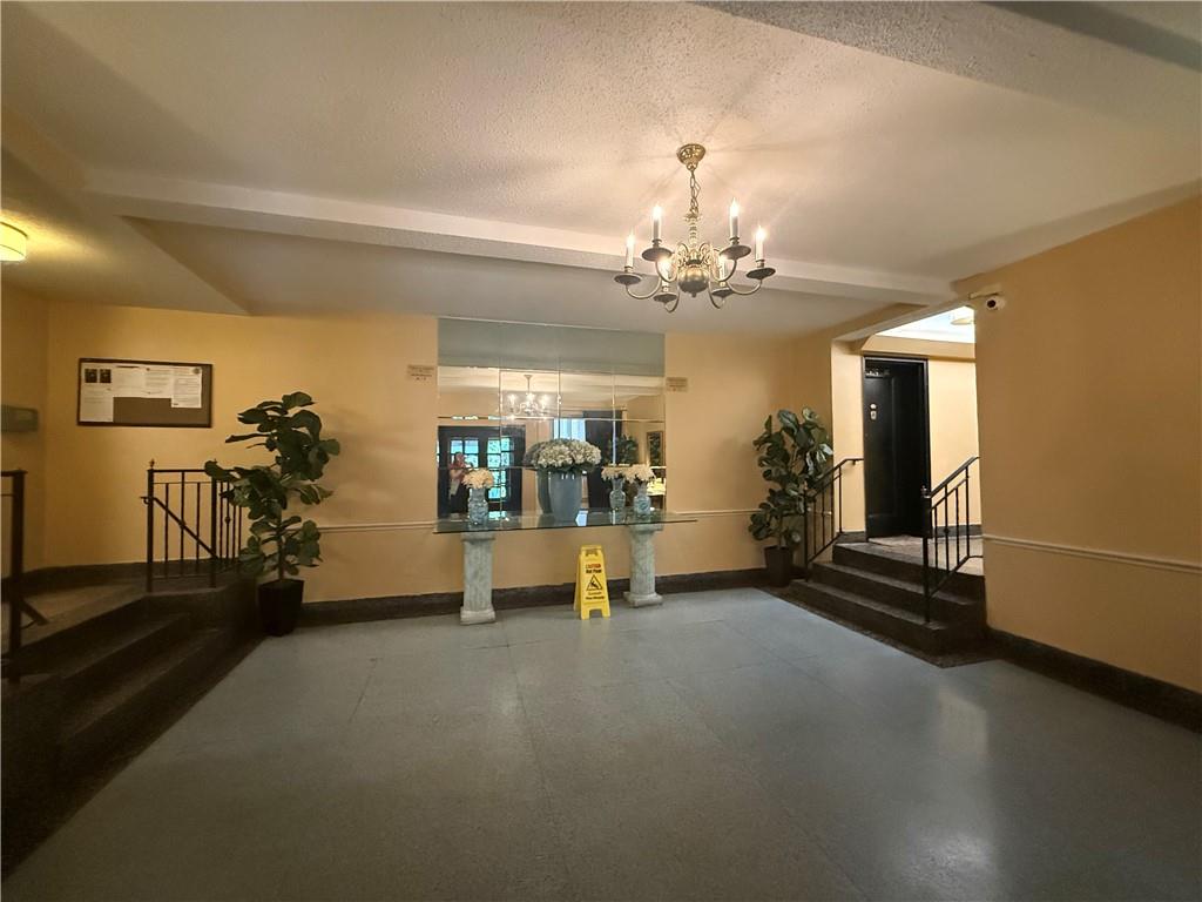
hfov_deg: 102.1
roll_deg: +0.2
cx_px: 601
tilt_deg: +1.0
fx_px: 486
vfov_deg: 85.7
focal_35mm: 14
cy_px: 451
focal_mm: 2.22
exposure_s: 1/60
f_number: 2.2
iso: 1250
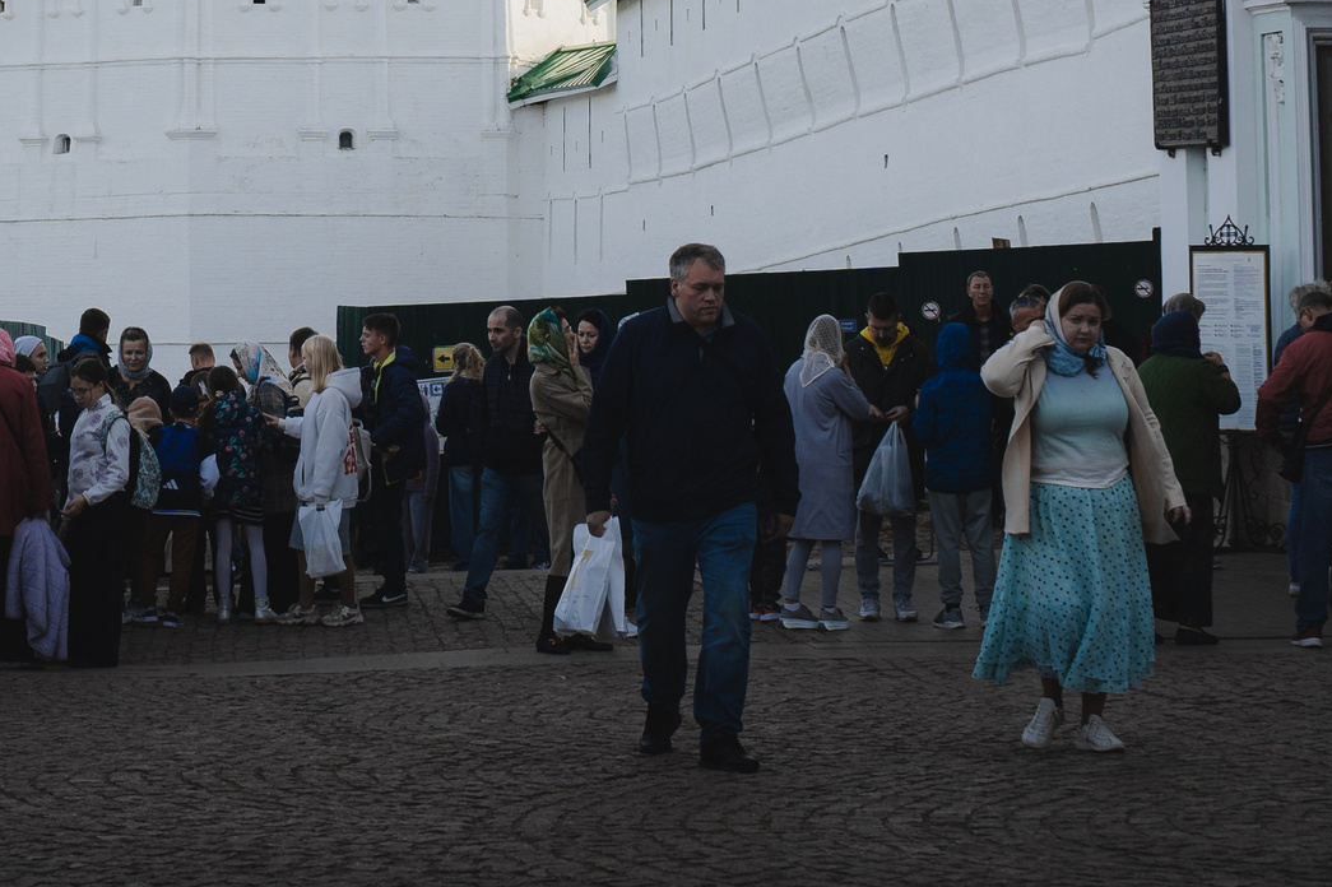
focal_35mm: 94
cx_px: 262
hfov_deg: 21.4
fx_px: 3477
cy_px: -82
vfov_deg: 14.2
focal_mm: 24.3
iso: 100
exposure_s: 1/250
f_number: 5.6
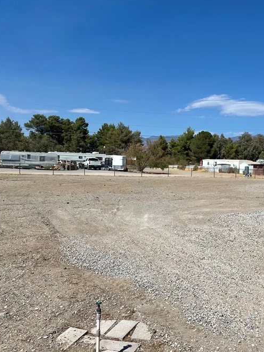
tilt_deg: -3.2
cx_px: 196
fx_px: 407
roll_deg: -1.8
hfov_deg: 35.2
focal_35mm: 40
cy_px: 183
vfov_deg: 46.8
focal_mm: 5.7
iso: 50
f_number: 1.5
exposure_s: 1/9434
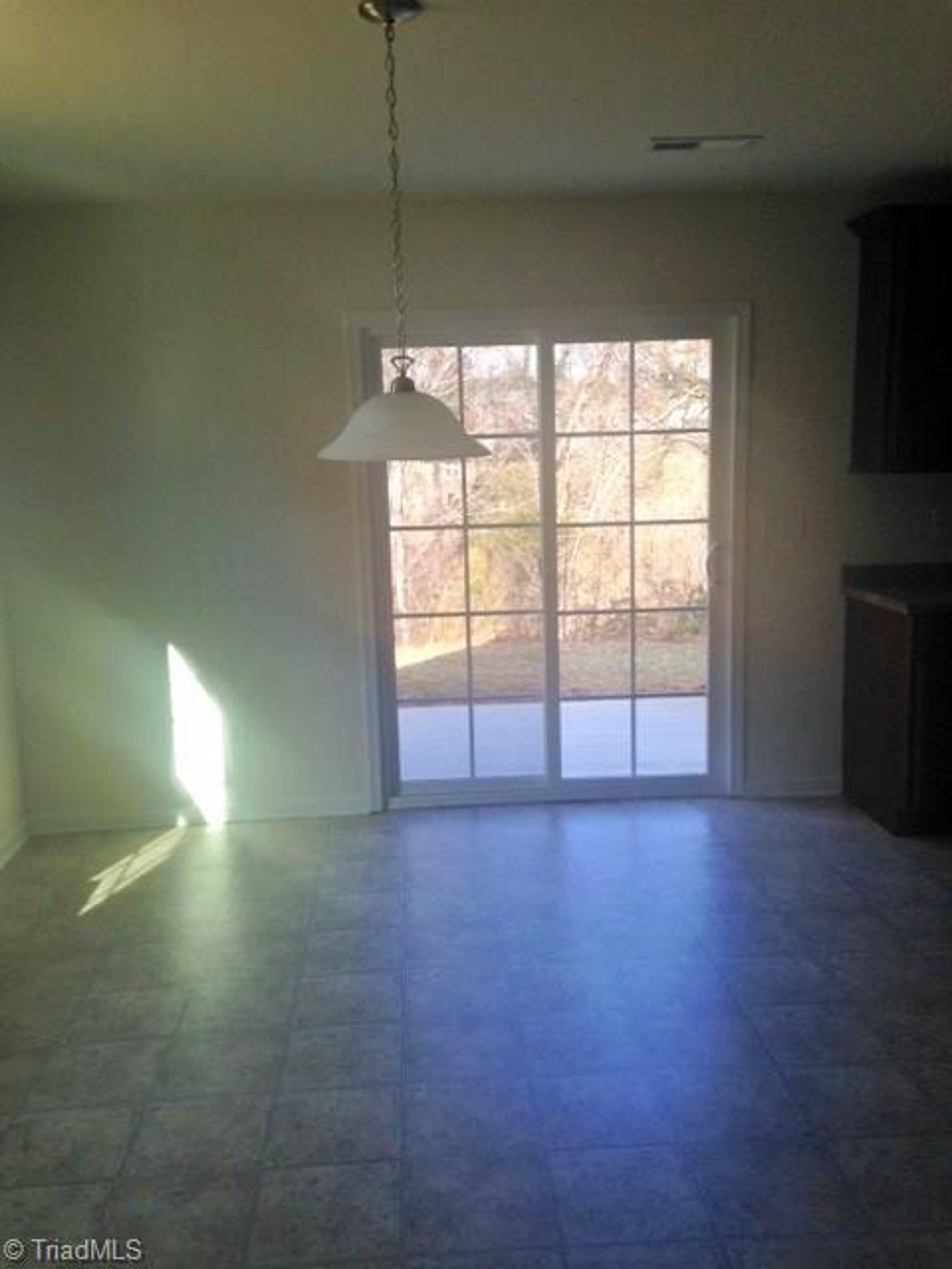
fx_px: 1210
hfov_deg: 42.9
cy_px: 634
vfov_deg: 55.4
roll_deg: -0.5
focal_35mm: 33
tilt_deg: -9.7
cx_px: 476
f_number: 2.4
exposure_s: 1/172
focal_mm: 4.12
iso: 50
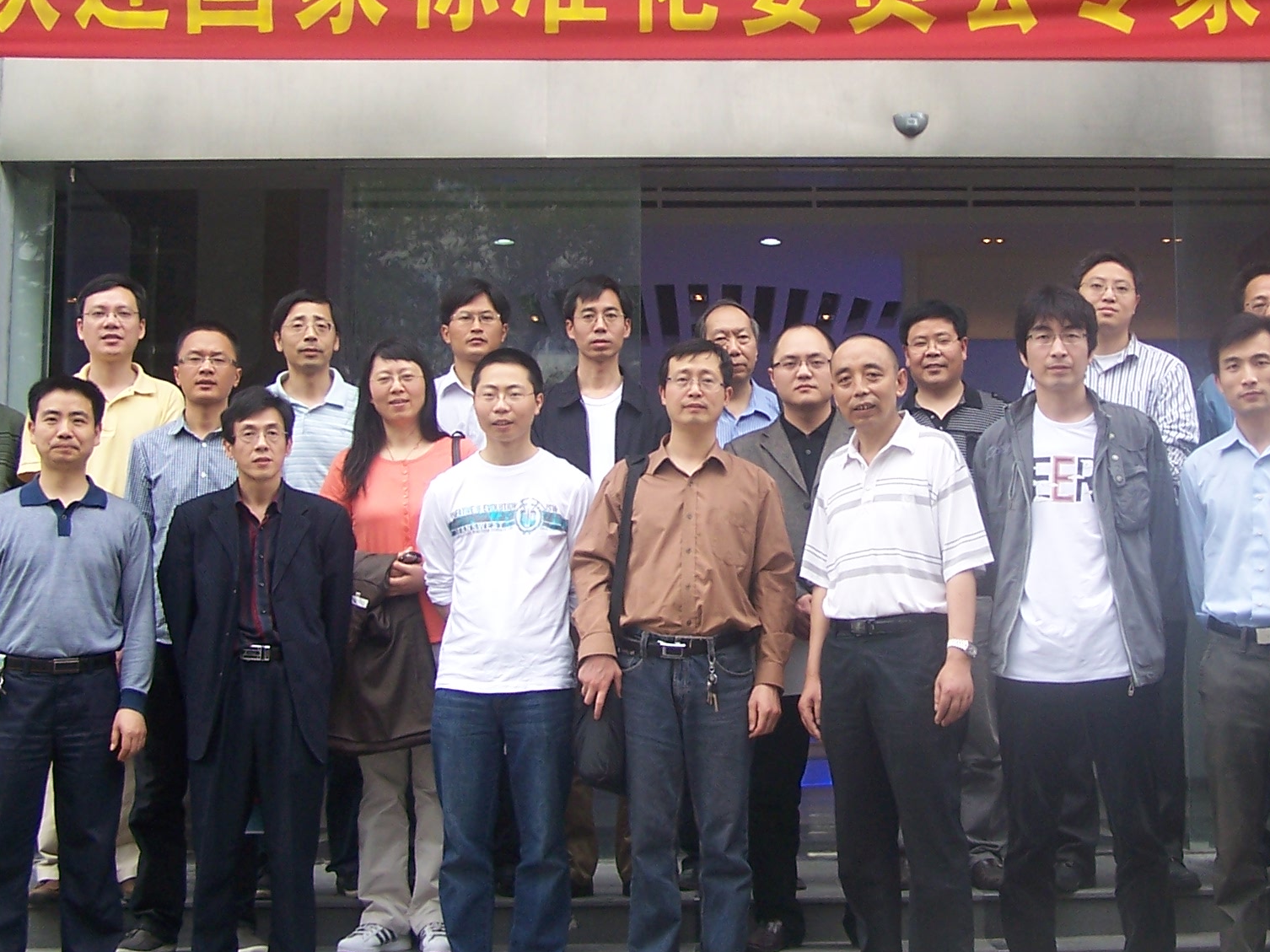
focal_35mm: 65
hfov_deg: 29.4
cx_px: 923
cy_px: 368
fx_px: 2384
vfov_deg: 22.5
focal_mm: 6.3
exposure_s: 1/80
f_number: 2.8
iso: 80
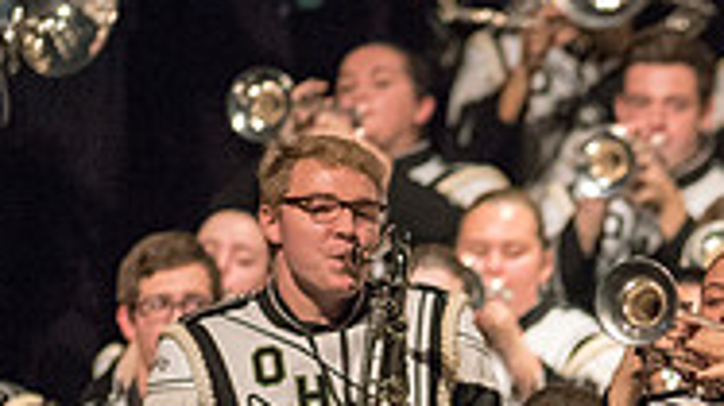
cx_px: 1034
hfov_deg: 2.2
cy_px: 690
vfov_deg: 1.2
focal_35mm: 976
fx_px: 18729
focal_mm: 300
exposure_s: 1/500
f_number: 2.8
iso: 4000
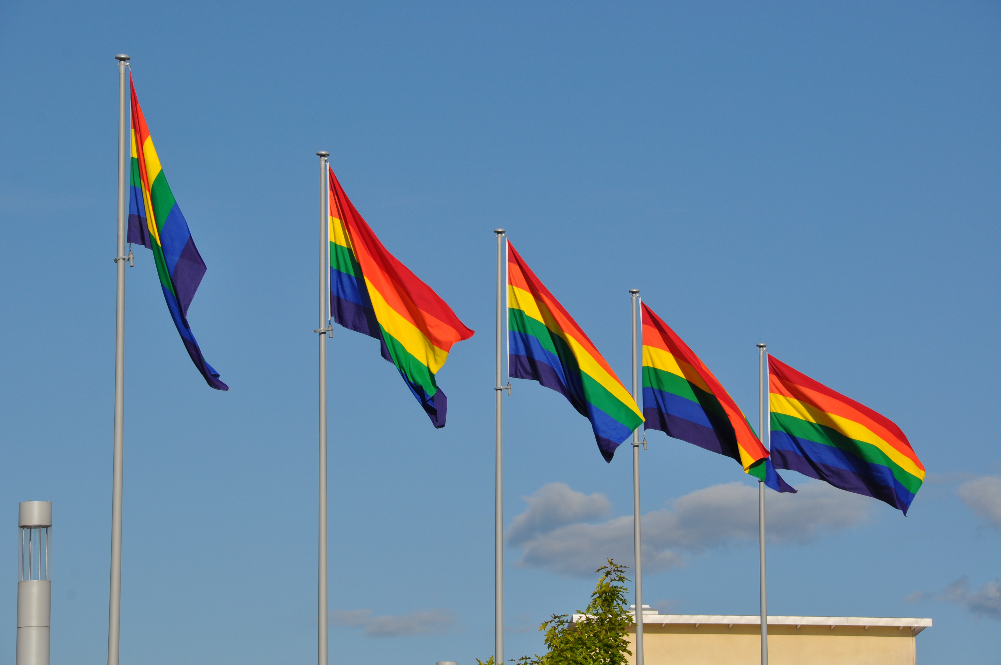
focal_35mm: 158
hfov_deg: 13.1
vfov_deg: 8.7
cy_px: 332
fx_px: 4374
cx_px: 500
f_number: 13
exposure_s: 1/640
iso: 200
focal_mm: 105
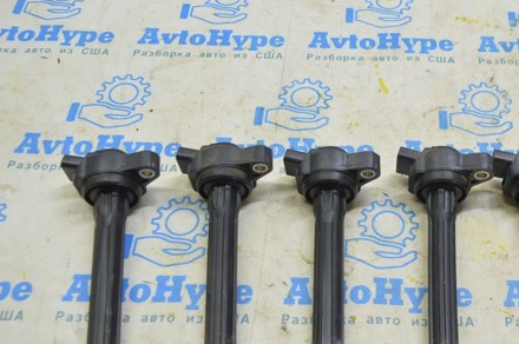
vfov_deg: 27.9
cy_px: 223
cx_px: 376
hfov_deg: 40.2
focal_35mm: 48
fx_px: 691
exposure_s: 1/20
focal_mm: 22
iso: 400
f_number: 5.6
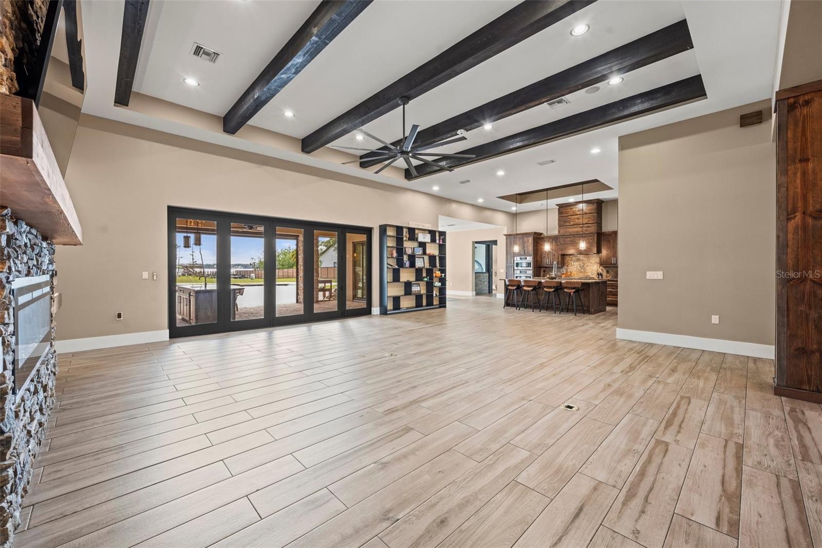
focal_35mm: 14
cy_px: 274
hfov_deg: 104.3
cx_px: 411
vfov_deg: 81.2
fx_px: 320
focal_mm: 14
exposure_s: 1/3
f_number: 8
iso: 400
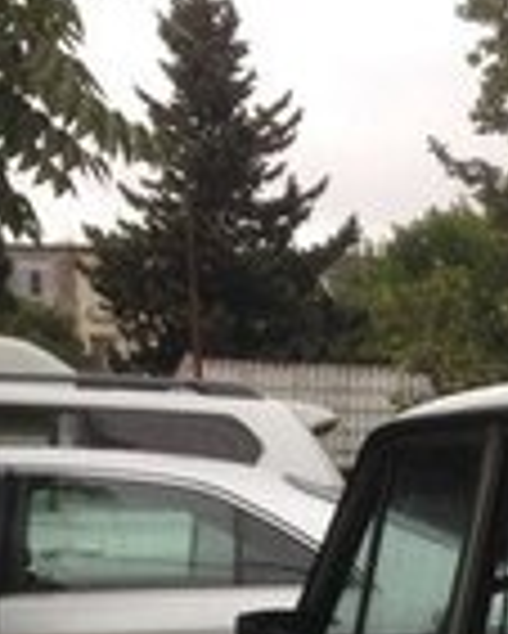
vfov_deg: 12.0
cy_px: 1023
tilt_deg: -6.8
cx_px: 926
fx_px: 2835
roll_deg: -0.9
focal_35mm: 151
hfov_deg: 9.7
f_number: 2.4
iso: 50
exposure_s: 1/246
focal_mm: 4.12
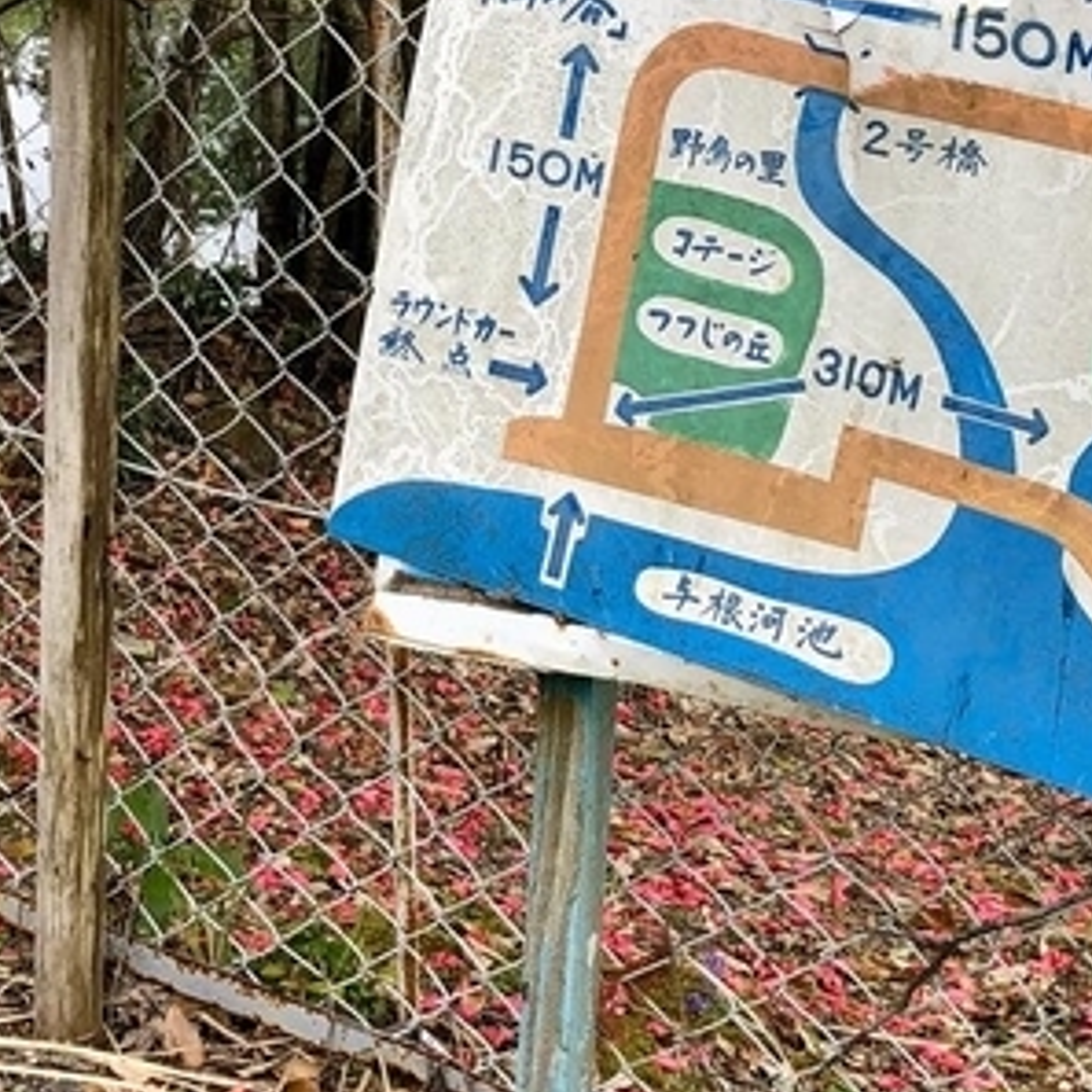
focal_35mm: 75
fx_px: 2677
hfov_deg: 23.0
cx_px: 404
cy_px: 145
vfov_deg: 22.6
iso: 20
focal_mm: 4
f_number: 1.8
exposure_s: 1/533
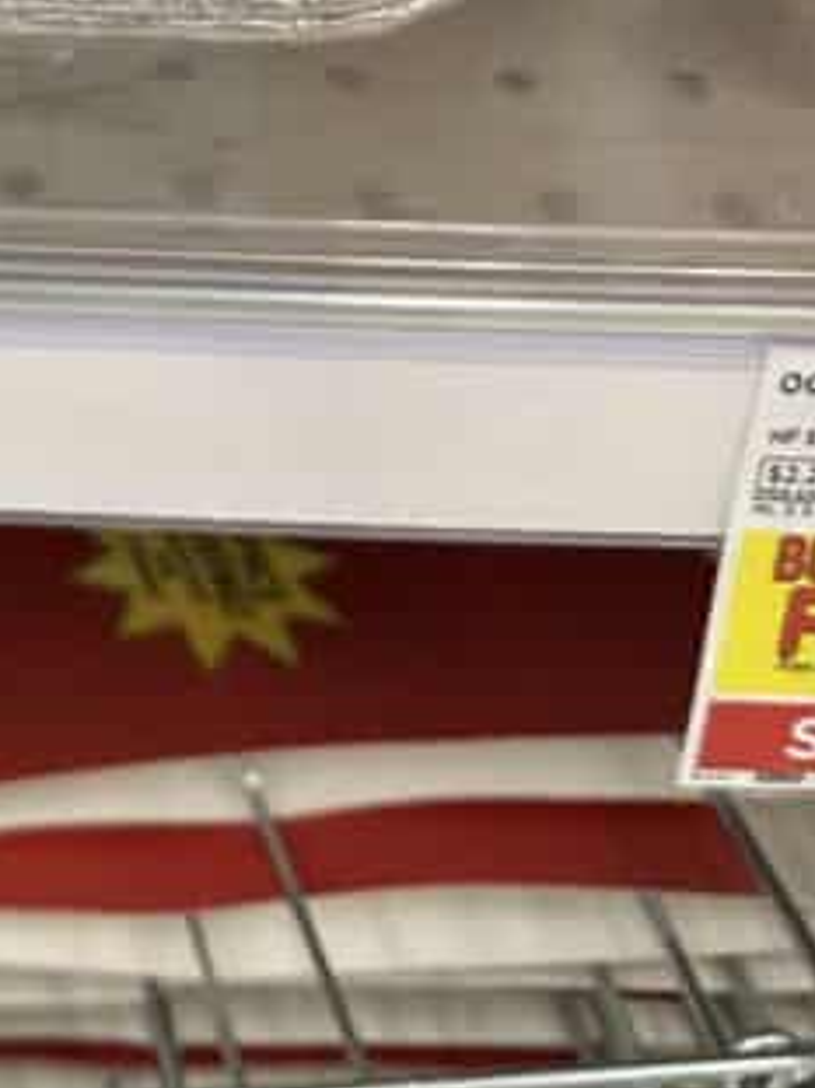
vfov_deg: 23.3
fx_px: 2482
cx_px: -514
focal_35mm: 79
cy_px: -87
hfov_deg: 16.5
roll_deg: +0.1
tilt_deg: -29.2
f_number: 1.78
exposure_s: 1/62
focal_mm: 6.86
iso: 125
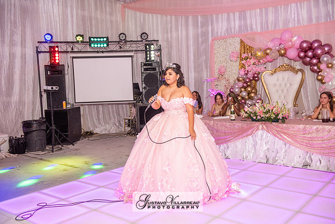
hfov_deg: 53.1
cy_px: 112
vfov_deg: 36.9
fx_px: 335
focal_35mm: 36
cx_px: 168
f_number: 4
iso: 1250
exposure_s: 1/160
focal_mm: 36
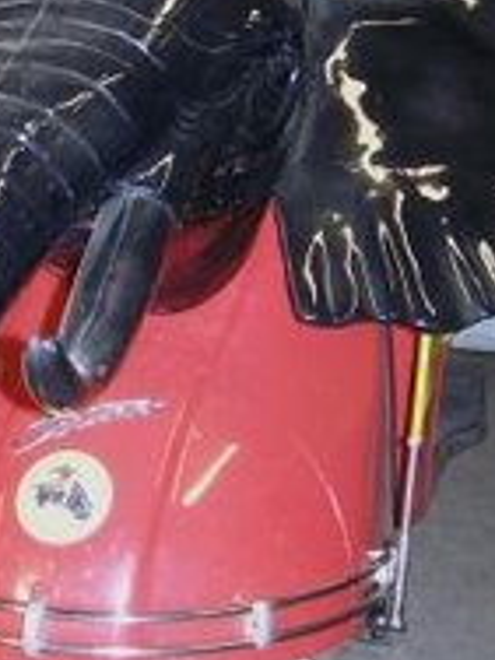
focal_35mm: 81
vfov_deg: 24.0
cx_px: 140
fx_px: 1544
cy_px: 228
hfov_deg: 18.1
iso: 140
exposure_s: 1/60
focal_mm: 6.3
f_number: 2.8
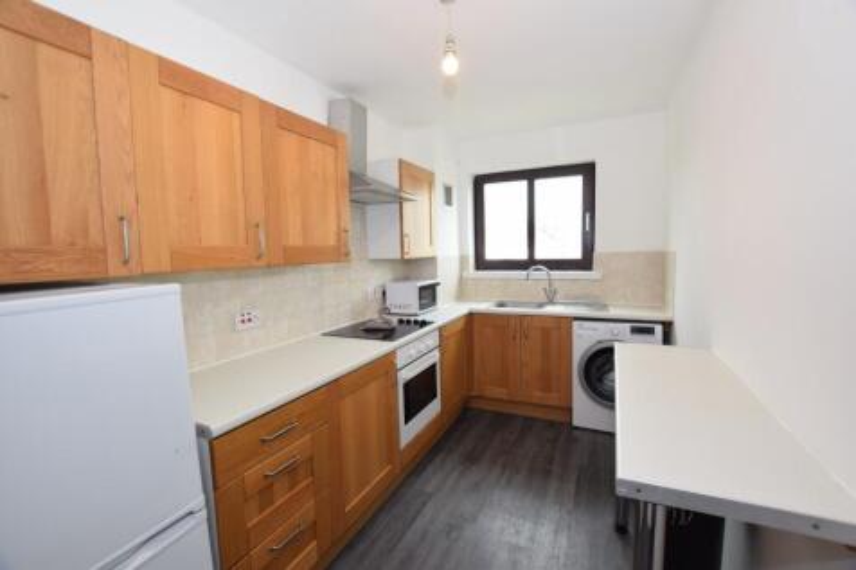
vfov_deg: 77.3
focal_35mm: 15
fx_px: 357
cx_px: 428
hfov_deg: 100.4
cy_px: 285
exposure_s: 1/100
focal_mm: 10
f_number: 5
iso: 400
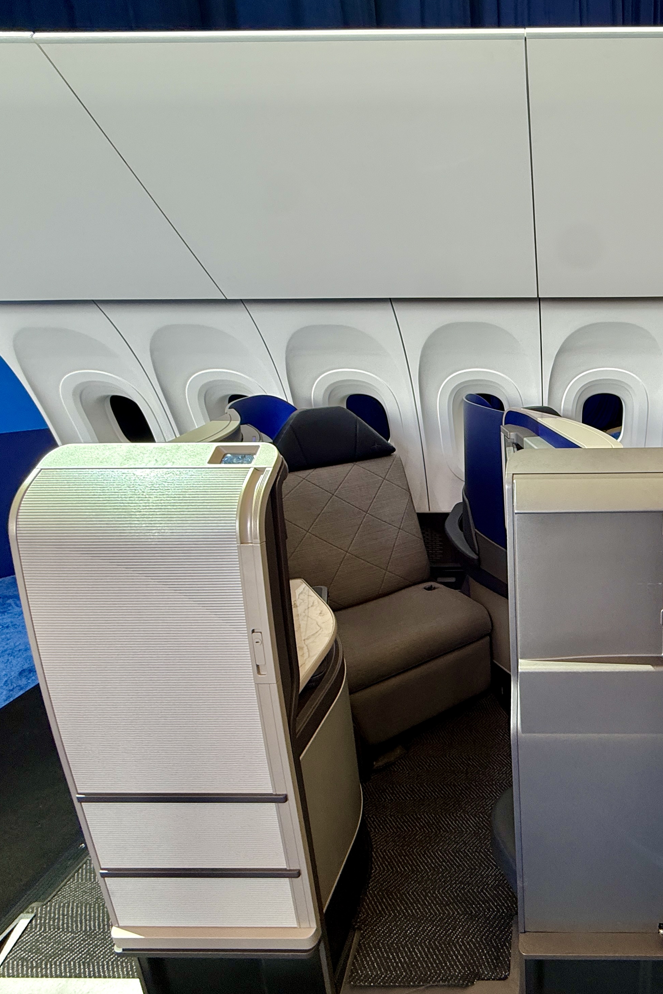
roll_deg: +0.4
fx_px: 552
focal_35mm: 20
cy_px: 493
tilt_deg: -15.8
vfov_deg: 84.0
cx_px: 560
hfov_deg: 55.9
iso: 125
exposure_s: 1/150
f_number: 2.2
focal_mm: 2.22
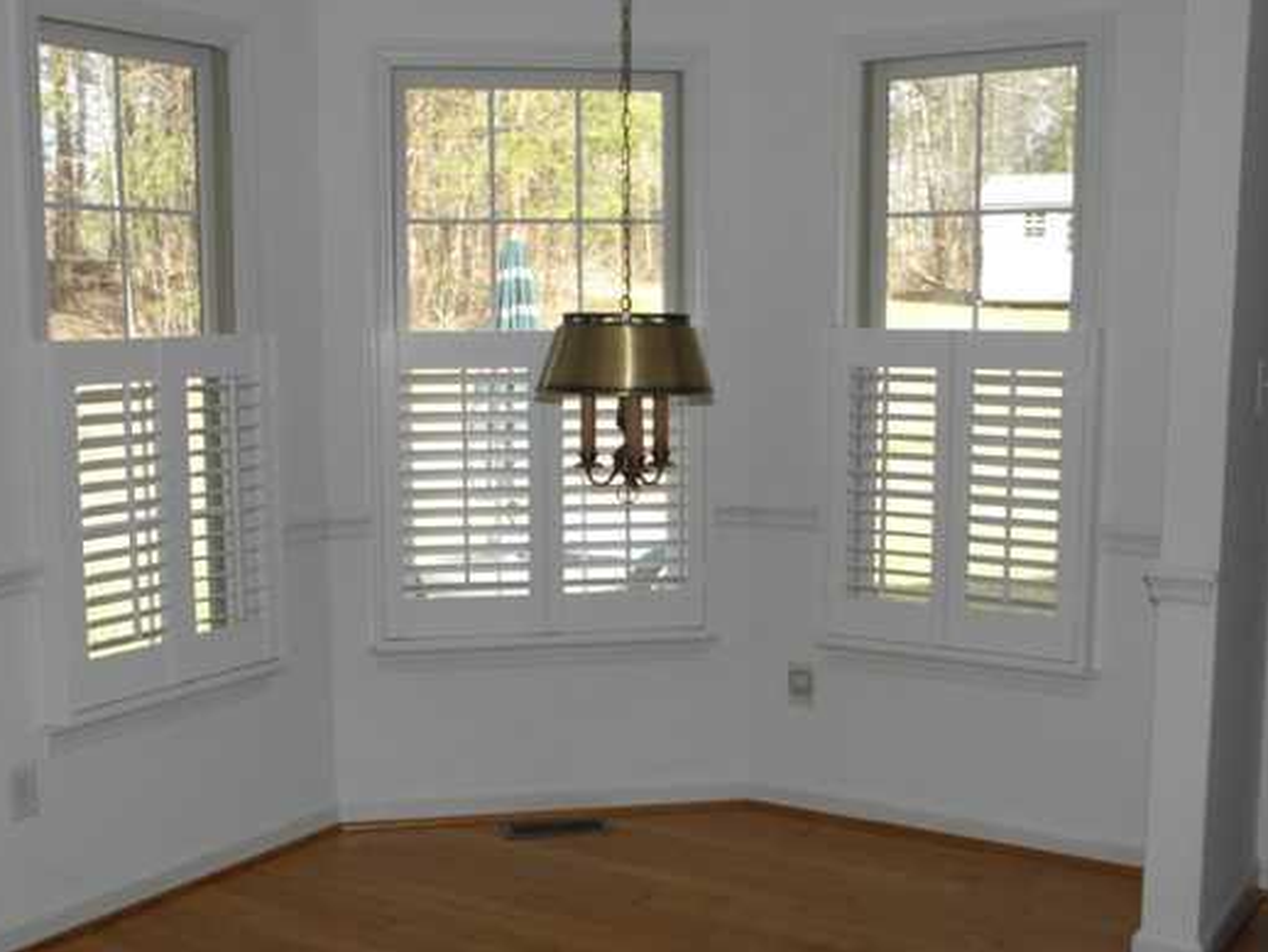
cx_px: 553
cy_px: 524
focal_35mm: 42
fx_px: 1539
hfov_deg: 44.7
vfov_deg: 34.3
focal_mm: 6.2
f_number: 3.7
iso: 100
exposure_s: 1/60
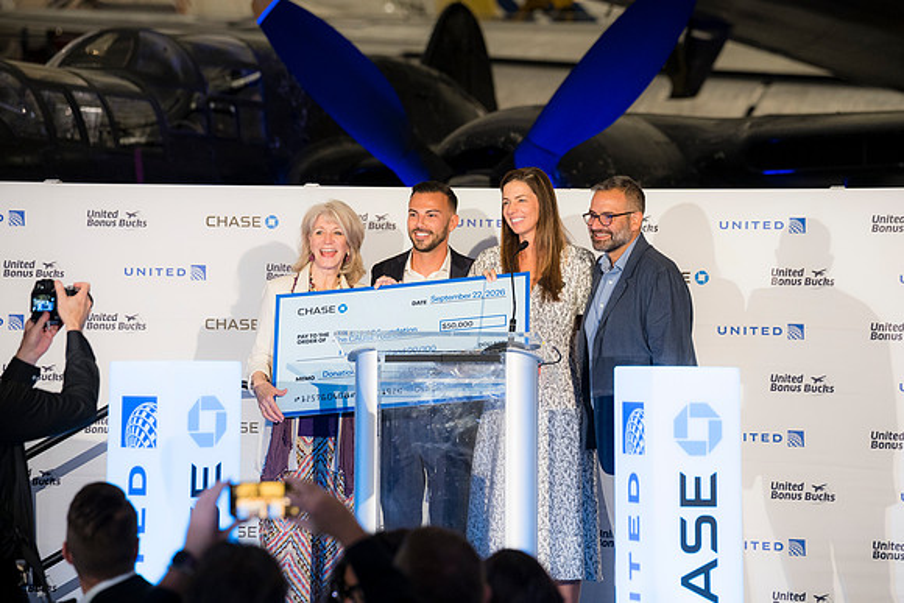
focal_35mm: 150
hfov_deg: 13.7
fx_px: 3767
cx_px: 452
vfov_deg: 9.2
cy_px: 302
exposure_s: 1/80
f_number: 4
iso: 1400
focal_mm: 150
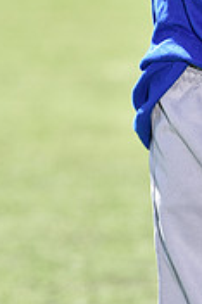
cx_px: 227
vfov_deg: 3.1
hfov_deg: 2.1
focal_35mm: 659
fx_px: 5557
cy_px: -116
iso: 100
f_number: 5.6
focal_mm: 200
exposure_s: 1/250
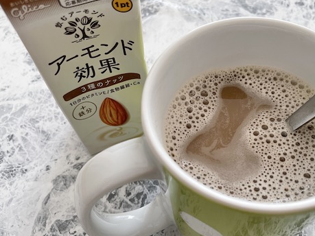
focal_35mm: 34
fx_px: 309
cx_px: 189
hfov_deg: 53.6
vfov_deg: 41.6
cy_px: 138
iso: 80
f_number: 1.6
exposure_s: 1/60
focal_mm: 4.2
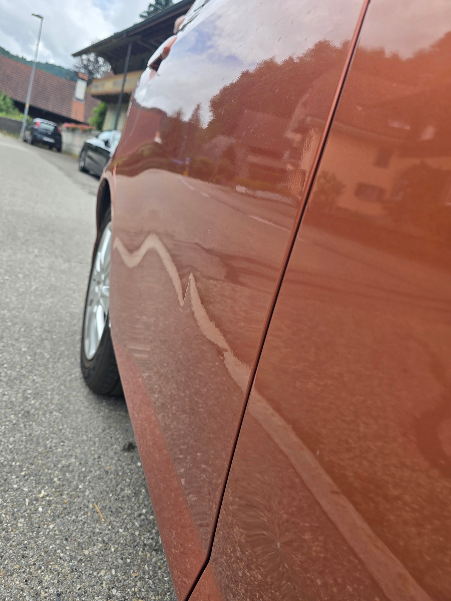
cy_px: 300
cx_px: 226
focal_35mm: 23
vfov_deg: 73.9
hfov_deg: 58.9
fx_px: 400
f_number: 1.7
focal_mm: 6.3
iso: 12
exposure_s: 1/383
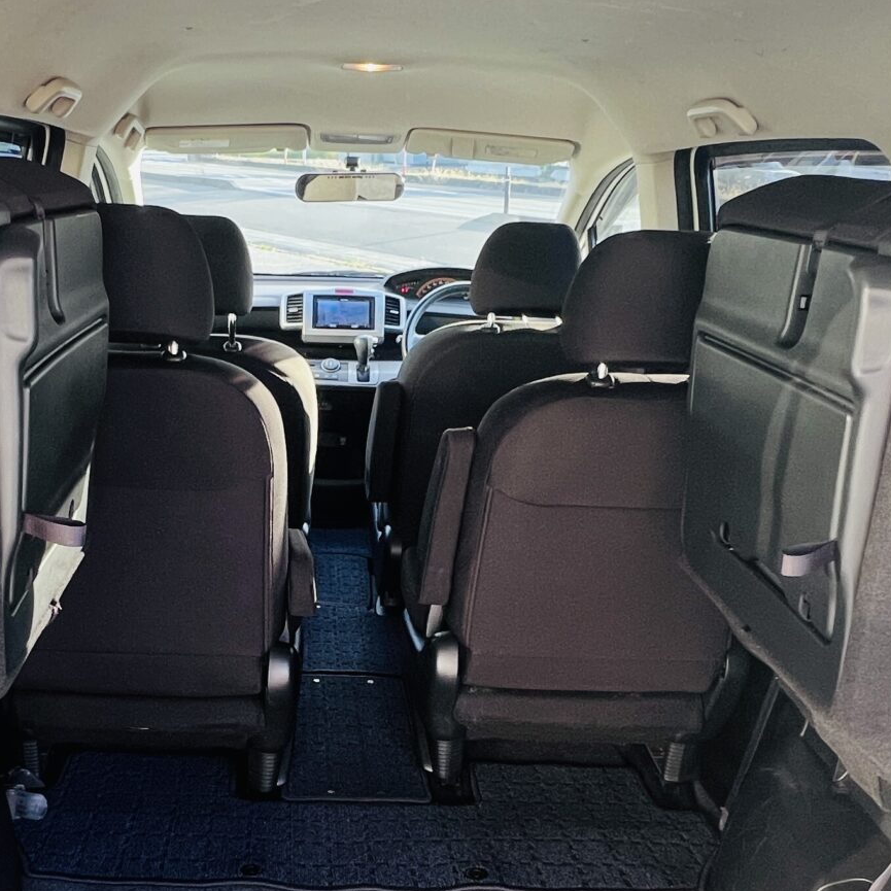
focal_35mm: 34
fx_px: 990
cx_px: 295
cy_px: 591
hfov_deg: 47.6
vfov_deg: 47.7
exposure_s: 1/99
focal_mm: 1.57
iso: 160
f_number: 1.8
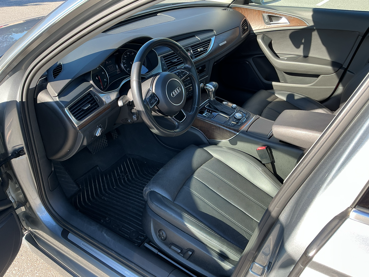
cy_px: 138
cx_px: 184
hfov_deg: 61.7
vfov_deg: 48.2
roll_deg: -1.3
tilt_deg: -34.1
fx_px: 309
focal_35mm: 29
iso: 16
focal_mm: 3
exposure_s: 1/137
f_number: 1.8
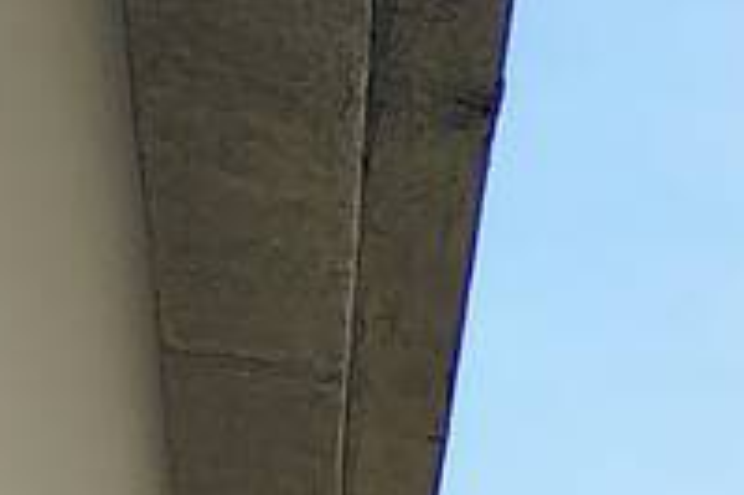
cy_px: 1585
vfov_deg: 8.9
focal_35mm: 120
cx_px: 1142
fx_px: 2478
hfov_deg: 15.6
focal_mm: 2.13
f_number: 2.2
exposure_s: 1/1541
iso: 120
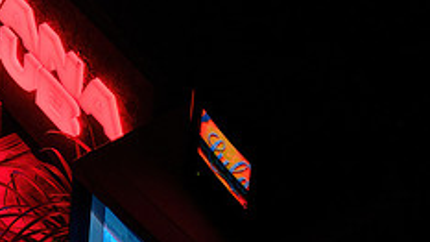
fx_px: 2326
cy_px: 151
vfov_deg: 5.9
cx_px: -16
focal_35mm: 204
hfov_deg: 10.5
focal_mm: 70
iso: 800
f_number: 2.8
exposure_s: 1/80
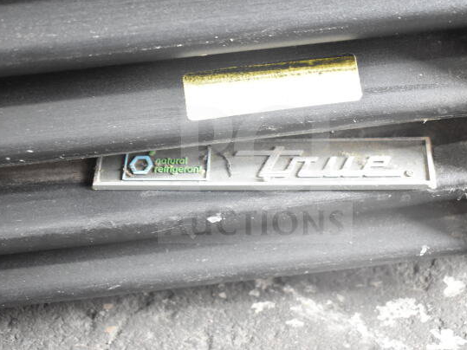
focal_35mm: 49
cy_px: 175
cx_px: 255
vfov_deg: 29.7
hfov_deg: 38.9
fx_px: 661
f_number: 4.2
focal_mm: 30
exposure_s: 1/50
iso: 2200
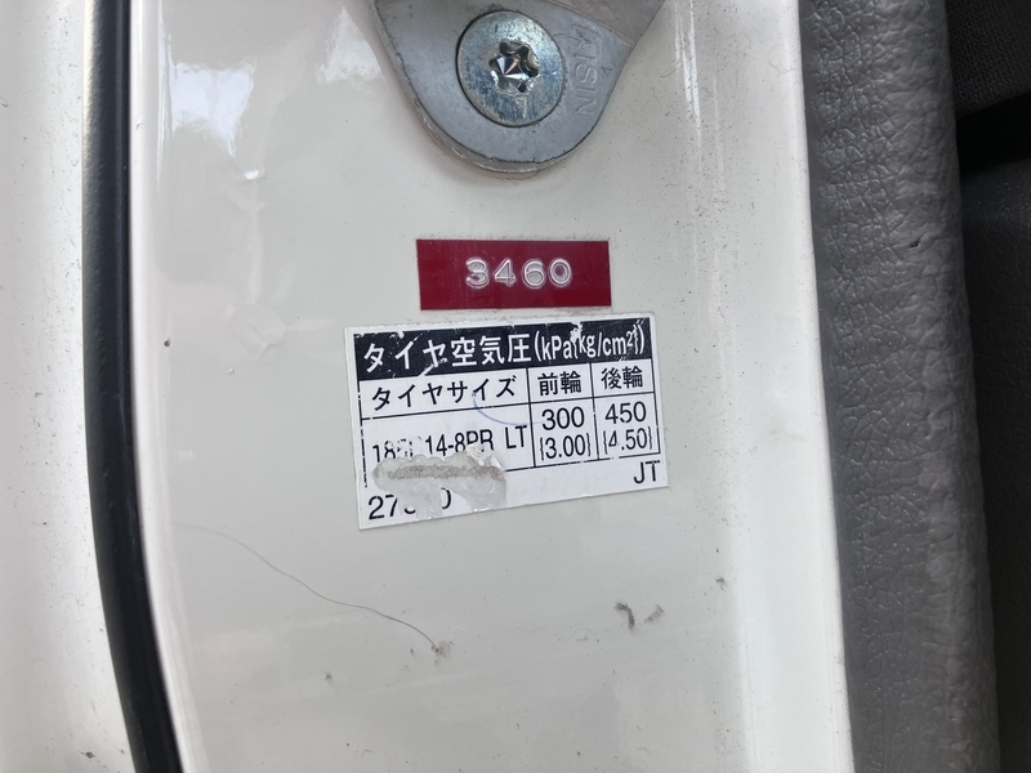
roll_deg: +1.2
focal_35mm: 28
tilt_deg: -6.2
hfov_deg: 63.4
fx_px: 834
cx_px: 516
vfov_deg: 49.7
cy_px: 386
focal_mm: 3.99
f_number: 1.8
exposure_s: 1/121
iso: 50
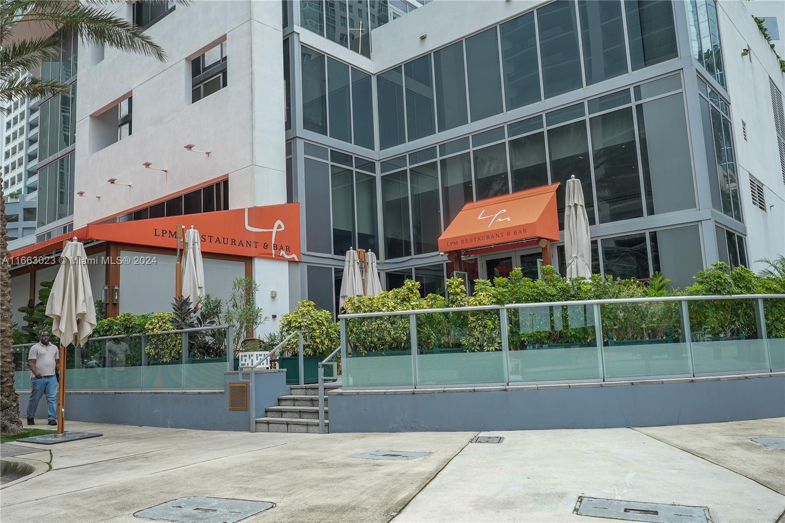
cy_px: 262
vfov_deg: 43.6
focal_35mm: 30
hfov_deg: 61.9
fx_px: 654
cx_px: 392
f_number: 7.1
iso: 640
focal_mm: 20
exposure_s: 1/320
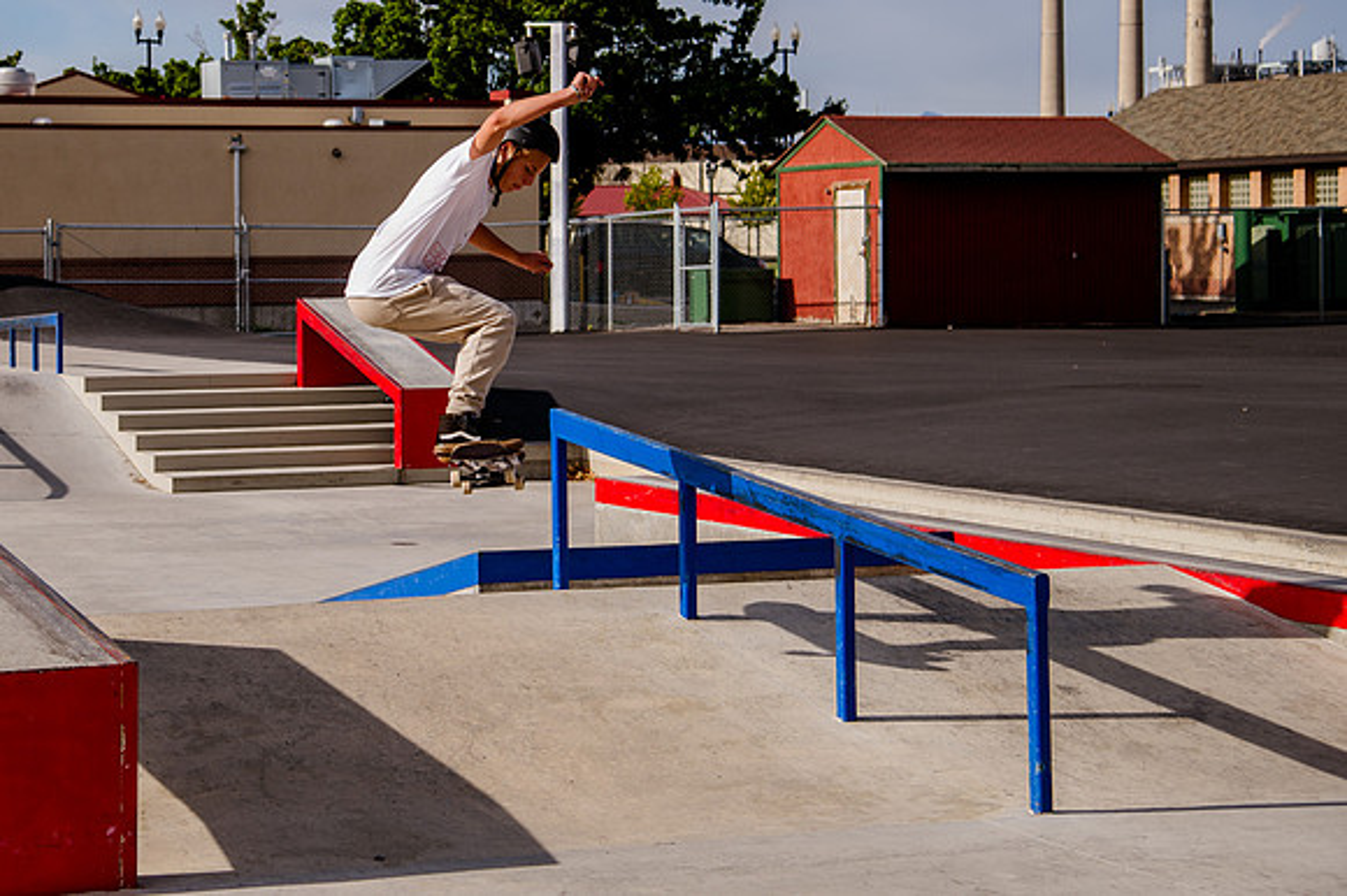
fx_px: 3087
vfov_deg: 16.5
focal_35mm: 83
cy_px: 289
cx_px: 350
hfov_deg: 24.4
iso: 200
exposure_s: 1/1000
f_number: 5
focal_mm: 55
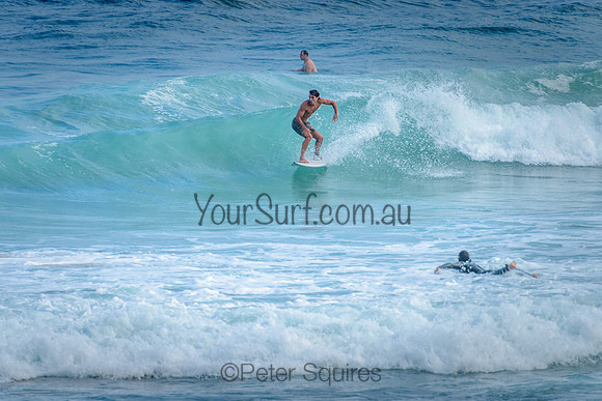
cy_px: 156
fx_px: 8206
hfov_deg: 4.2
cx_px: 303
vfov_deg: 2.8
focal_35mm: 491
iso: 320
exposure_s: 1/1250
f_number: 5.6
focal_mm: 400
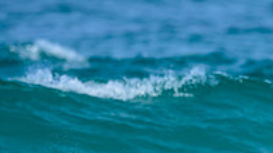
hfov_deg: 0.7
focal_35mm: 3301
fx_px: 23886
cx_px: 297
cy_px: 226
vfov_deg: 0.4
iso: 280
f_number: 6.3
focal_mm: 800
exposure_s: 1/2000
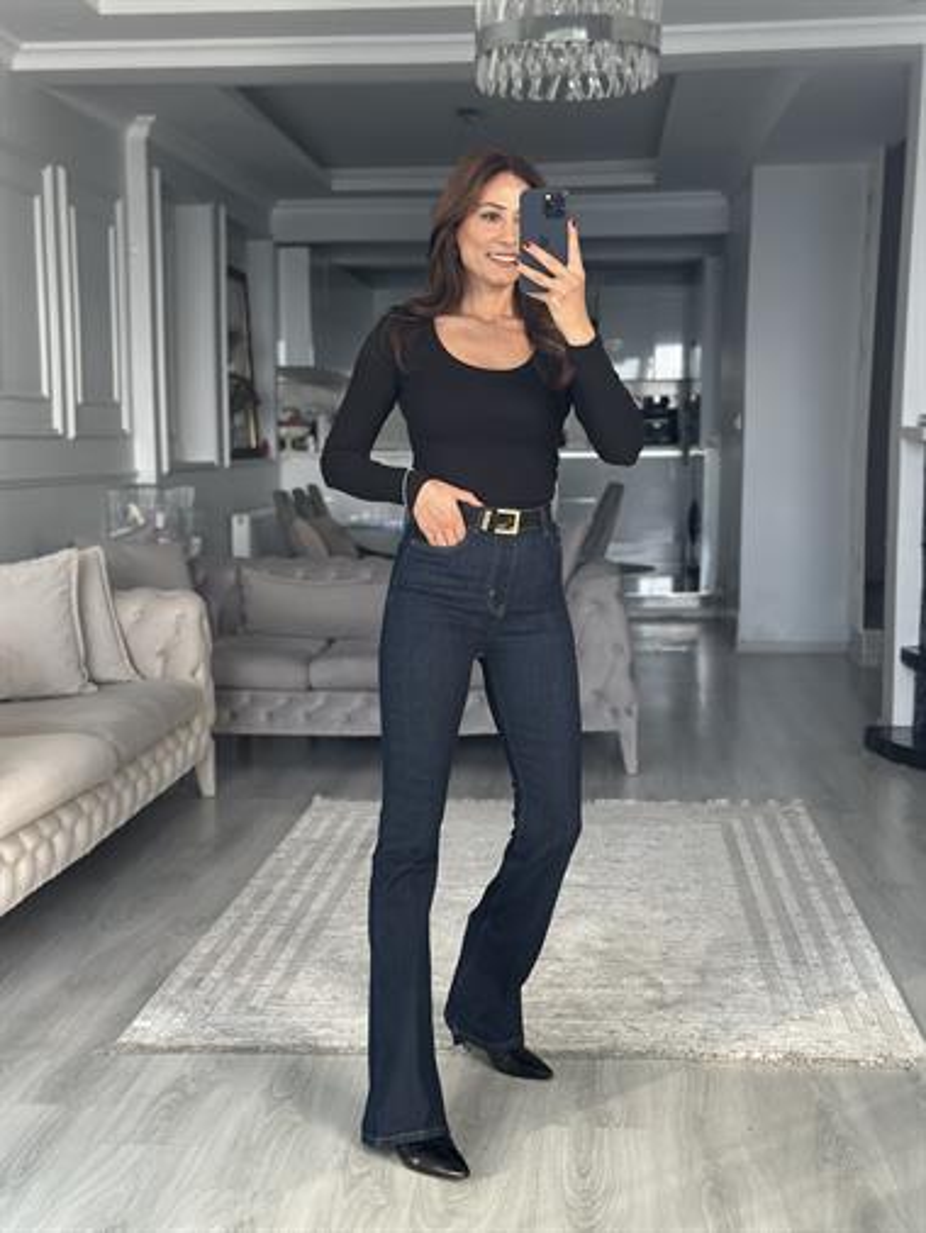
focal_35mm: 48
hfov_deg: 30.3
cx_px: 463
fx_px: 1711
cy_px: 616
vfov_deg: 39.6
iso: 125
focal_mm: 6.86
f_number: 1.78
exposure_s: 1/76
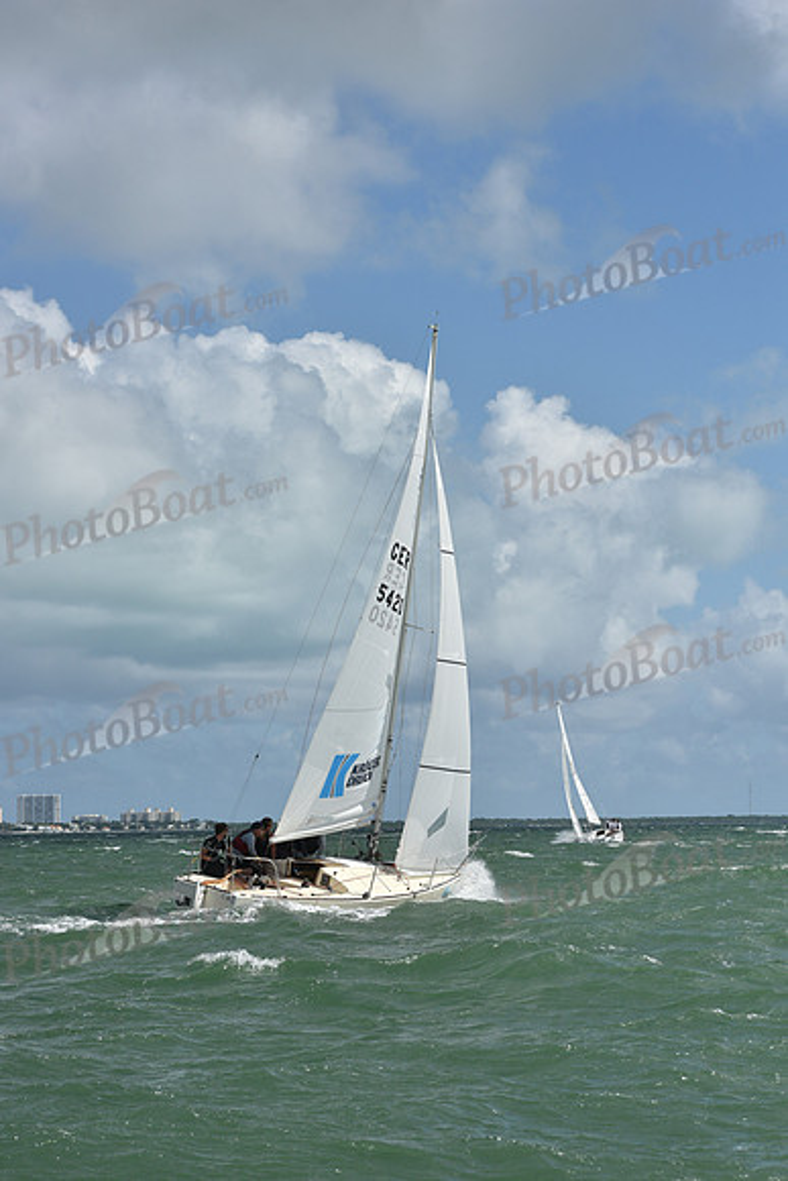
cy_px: 590
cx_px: 394
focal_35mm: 90
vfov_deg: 22.6
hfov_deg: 15.2
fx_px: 2953
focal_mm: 90
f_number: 9
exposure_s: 1/1600
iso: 250
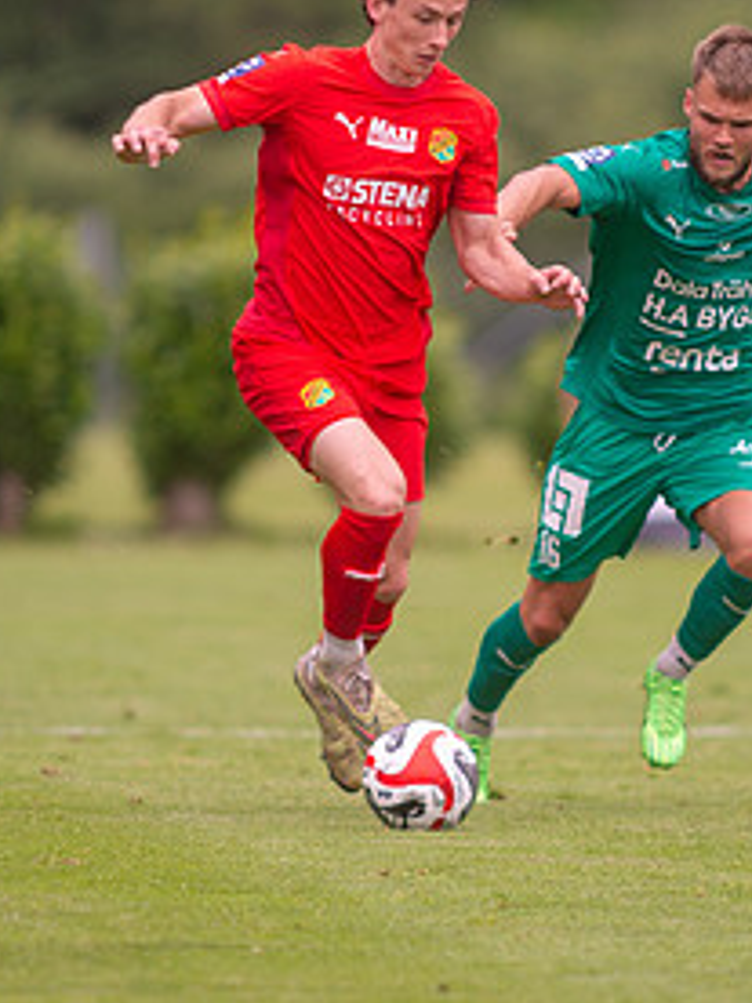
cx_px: 447
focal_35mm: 853
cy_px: 407
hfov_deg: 1.7
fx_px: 24707
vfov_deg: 2.3
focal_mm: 420
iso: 560
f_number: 4
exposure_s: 1/1250
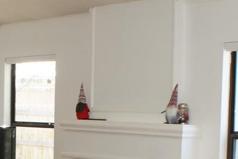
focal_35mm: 100
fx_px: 661
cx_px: 20
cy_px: 163
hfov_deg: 20.0
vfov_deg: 13.5
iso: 400
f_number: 8
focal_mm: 18
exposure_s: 1/25
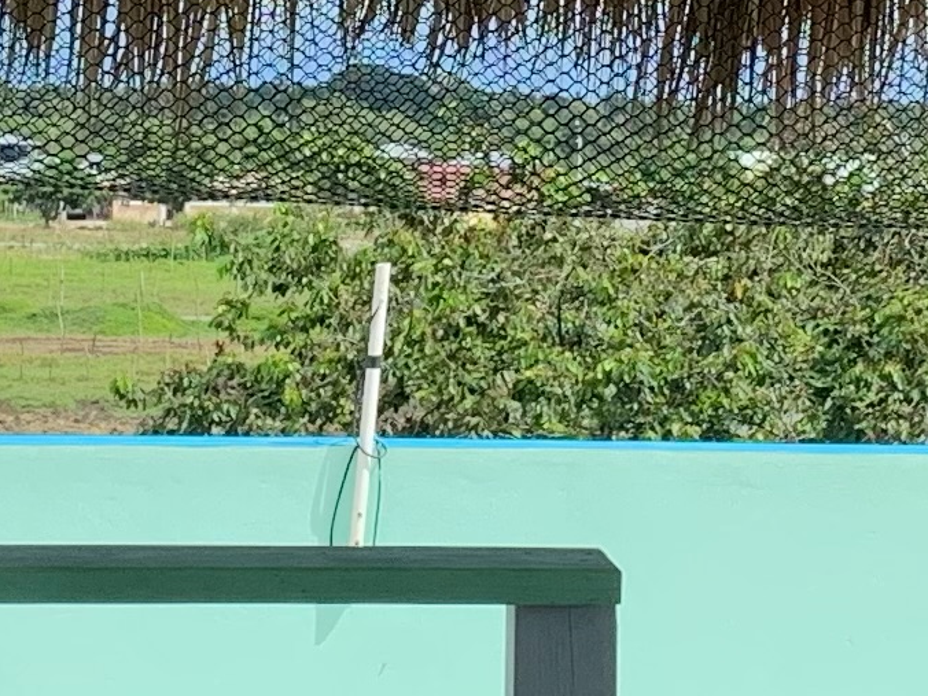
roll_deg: +0.0
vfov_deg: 9.5
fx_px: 4155
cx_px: 588
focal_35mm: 155
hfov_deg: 12.7
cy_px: -73
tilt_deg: +3.1
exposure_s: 1/1427
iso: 25
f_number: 1.8
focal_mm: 4.25
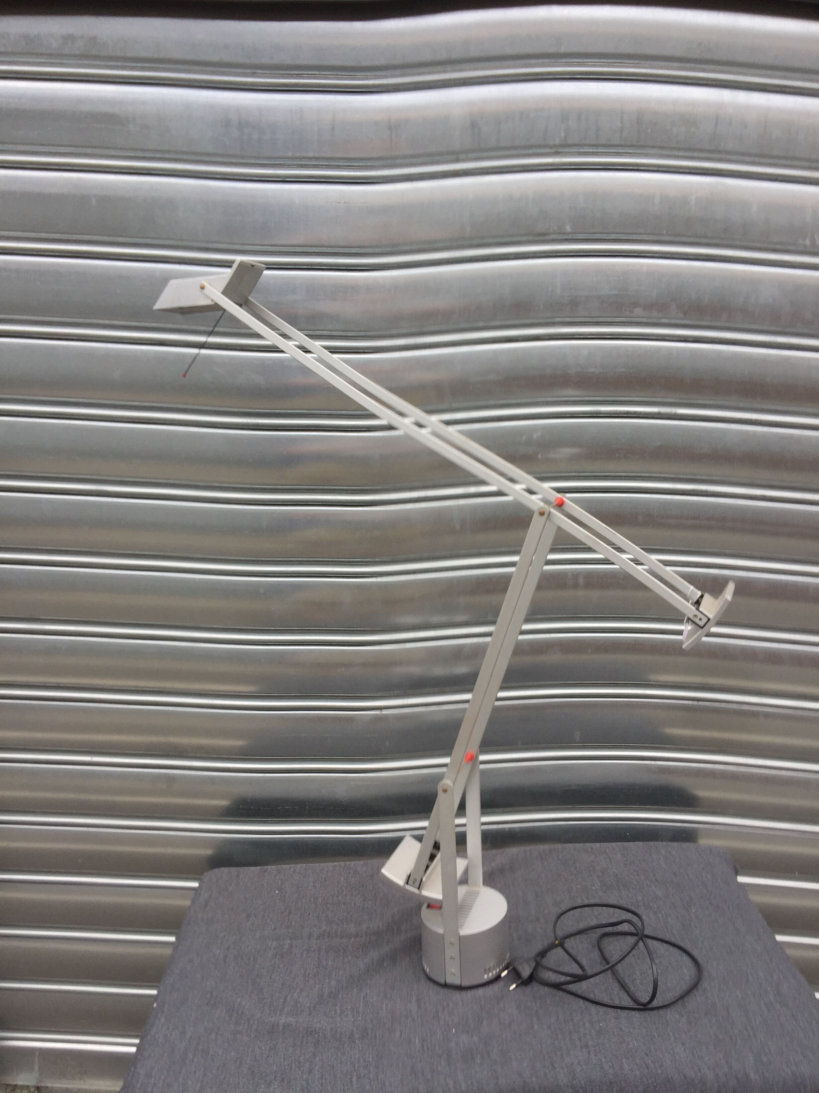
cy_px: 546
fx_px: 915
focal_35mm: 29
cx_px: 410
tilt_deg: -17.1
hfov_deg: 48.2
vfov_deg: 61.7
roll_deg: +0.6
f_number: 2.2
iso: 32
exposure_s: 1/542
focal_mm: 4.15
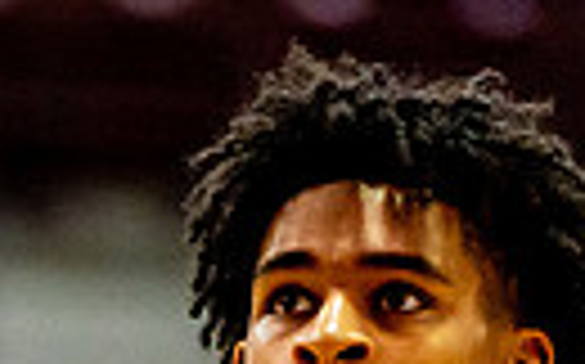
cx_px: -37
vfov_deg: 1.1
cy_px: 901
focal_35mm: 1169
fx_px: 18621
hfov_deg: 1.8
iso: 3200
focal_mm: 200
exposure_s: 1/1250
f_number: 2.8
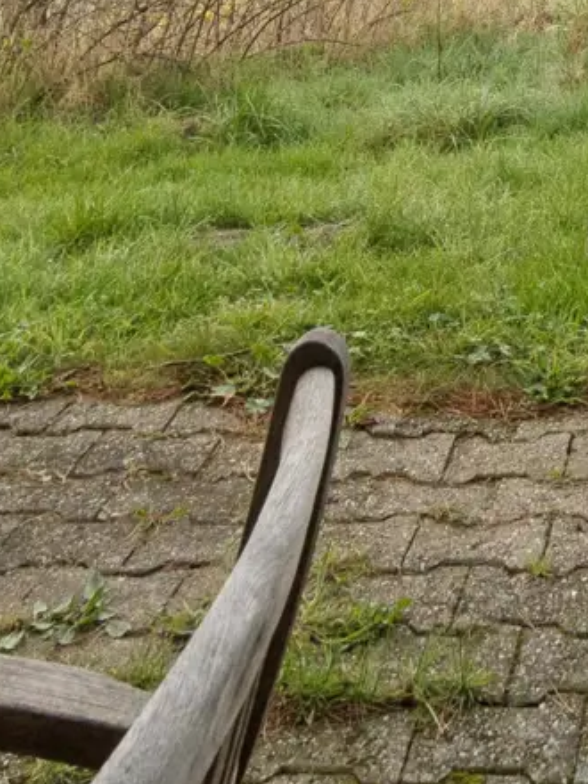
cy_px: -274
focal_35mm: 63
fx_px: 1427
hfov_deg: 21.3
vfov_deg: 25.7
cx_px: 745
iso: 400
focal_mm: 10
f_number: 8
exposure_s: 1/400
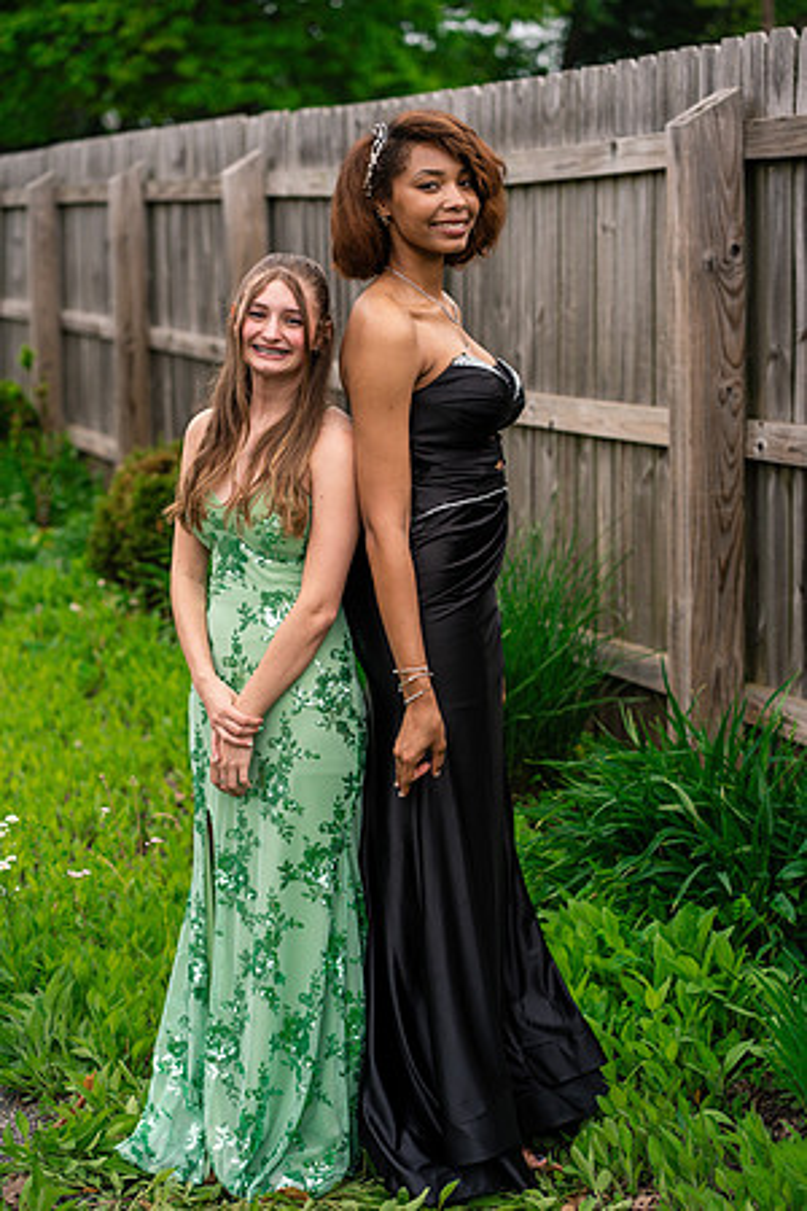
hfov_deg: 16.1
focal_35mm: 85
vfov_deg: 23.9
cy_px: 606
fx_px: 2858
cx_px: 404
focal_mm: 85
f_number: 3.5
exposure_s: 1/1000
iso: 400
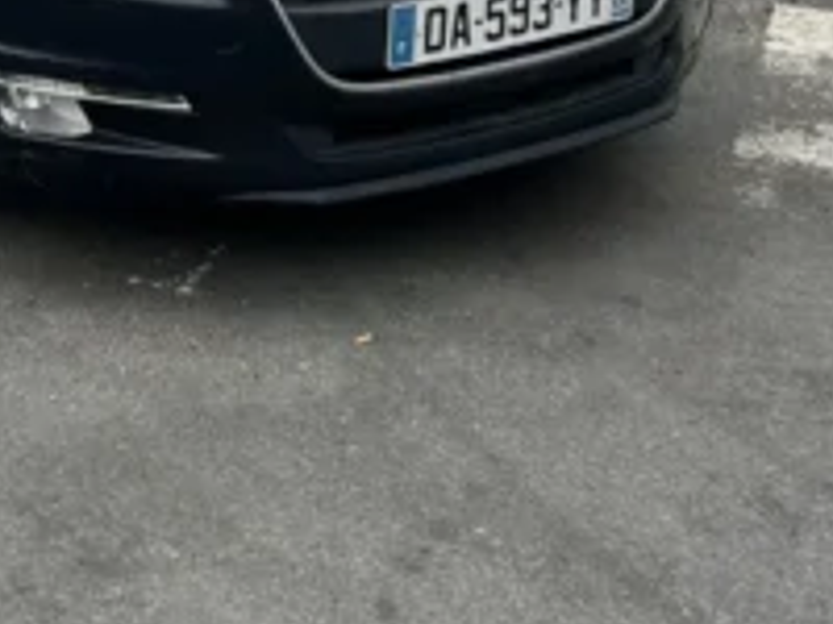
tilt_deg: -15.9
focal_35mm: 78
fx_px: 1877
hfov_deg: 23.7
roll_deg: +1.7
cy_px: -137
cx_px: -50
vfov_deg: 17.9
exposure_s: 1/1068
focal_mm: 5.7
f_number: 1.5
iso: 50
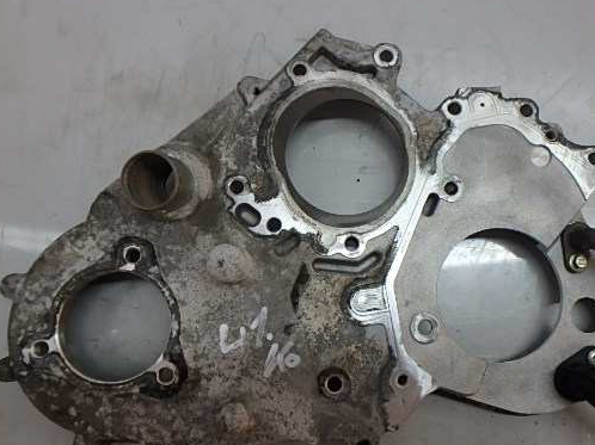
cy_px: 252
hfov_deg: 64.9
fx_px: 464
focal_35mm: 27
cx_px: 351
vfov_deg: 51.2
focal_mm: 3.7
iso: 160
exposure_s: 1/60
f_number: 3.5
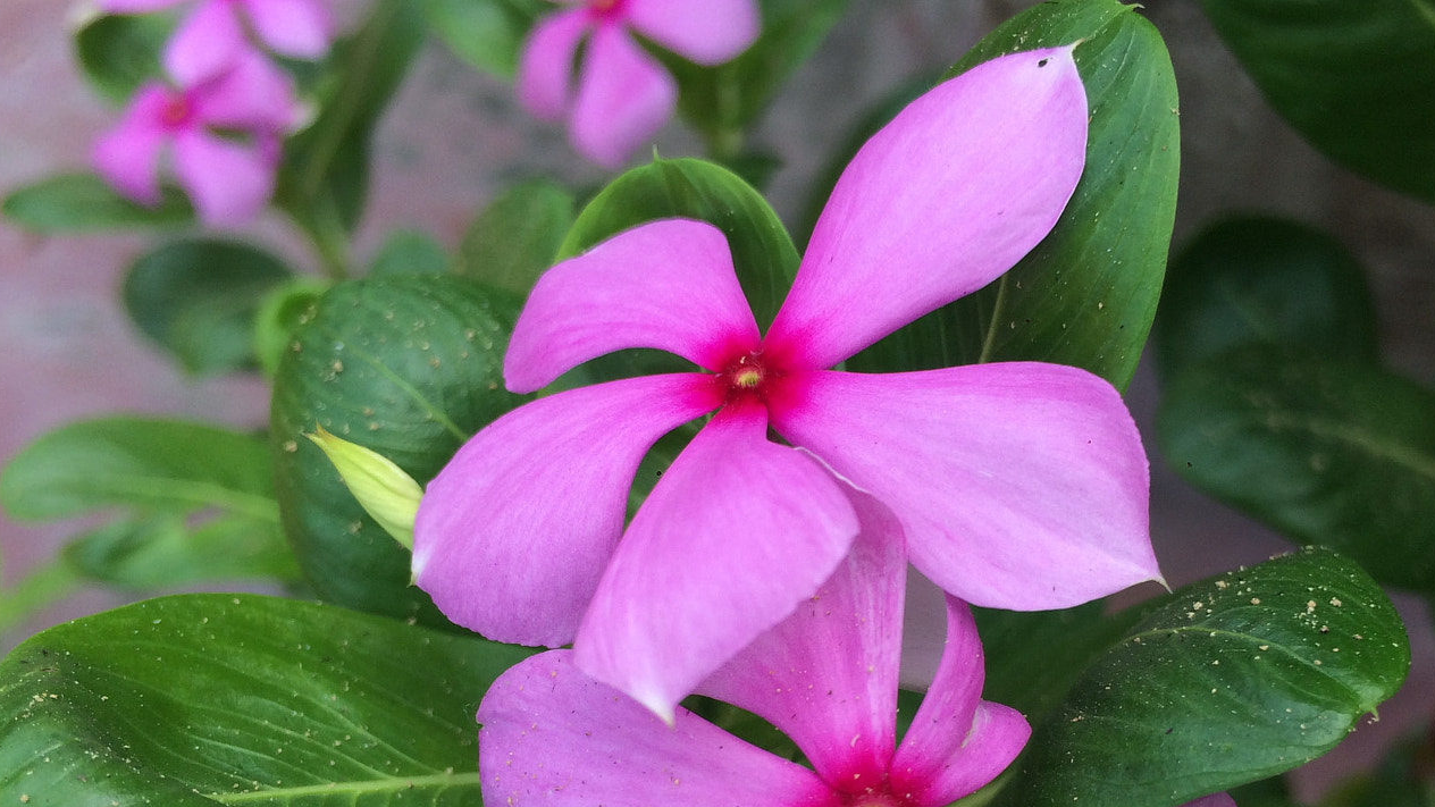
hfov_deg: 50.2
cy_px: 581
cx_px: 842
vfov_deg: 29.3
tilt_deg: -62.5
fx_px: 1522
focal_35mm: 40
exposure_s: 1/176
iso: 32
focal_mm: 4.15
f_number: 2.2
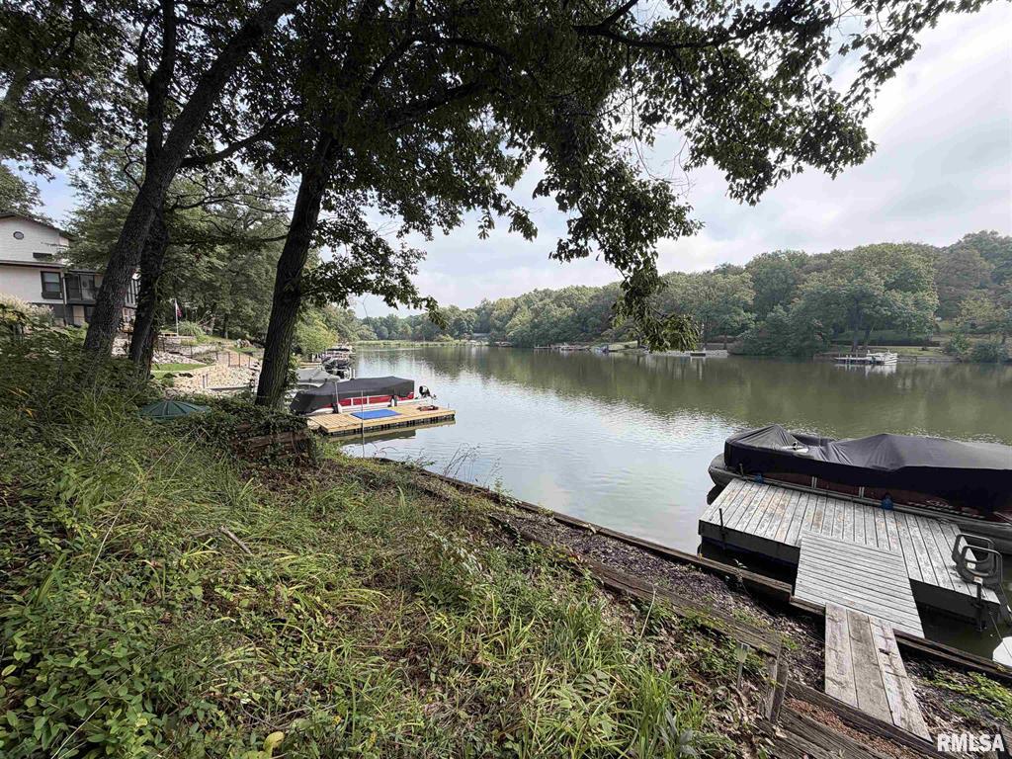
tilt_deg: -6.2
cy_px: 380
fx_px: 409
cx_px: 506
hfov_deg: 102.1
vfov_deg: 85.7
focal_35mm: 14
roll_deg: +0.2
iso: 40
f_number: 2.2
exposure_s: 1/631
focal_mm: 2.22
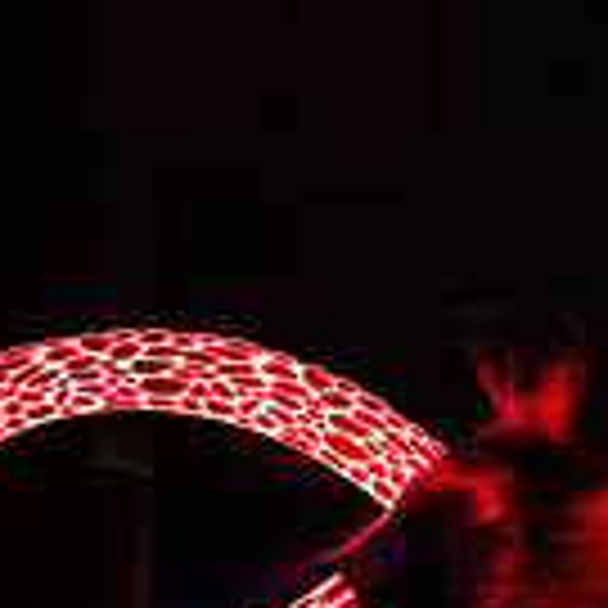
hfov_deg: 12.6
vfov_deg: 12.9
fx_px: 2683
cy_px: 498
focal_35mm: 135
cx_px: -162
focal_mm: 37
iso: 400
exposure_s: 1/4
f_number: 4
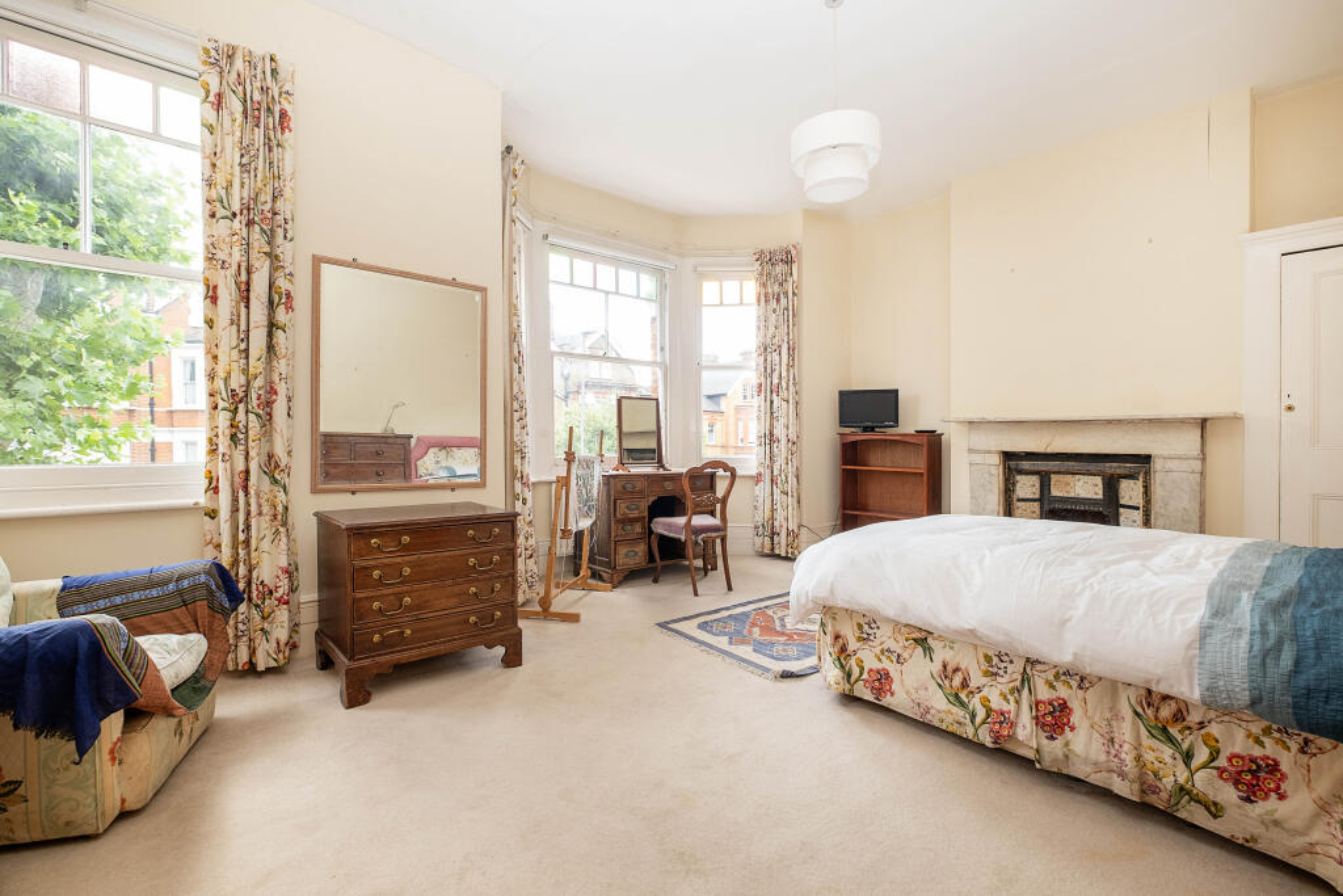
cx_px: 672
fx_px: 560
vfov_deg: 77.3
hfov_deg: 100.4
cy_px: 448
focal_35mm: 15
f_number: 6.4
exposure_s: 1/40
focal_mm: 10
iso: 320
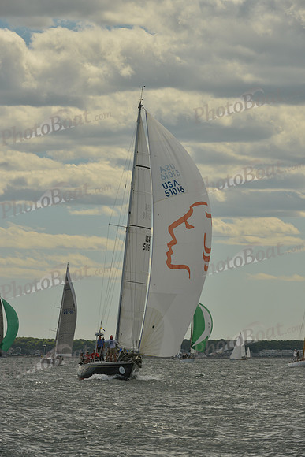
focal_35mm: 250
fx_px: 3175
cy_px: 228
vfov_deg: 8.2
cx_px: 152
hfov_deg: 5.5
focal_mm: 250
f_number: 10
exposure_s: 1/1250
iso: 400
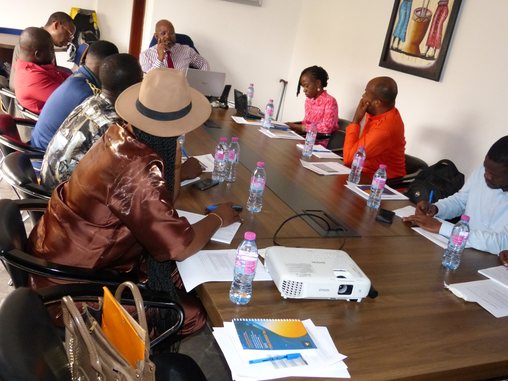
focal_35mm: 33
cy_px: 190
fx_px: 484
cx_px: 254
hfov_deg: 55.4
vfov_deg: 42.9
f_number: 3
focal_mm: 5.9
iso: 800
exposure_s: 1/60
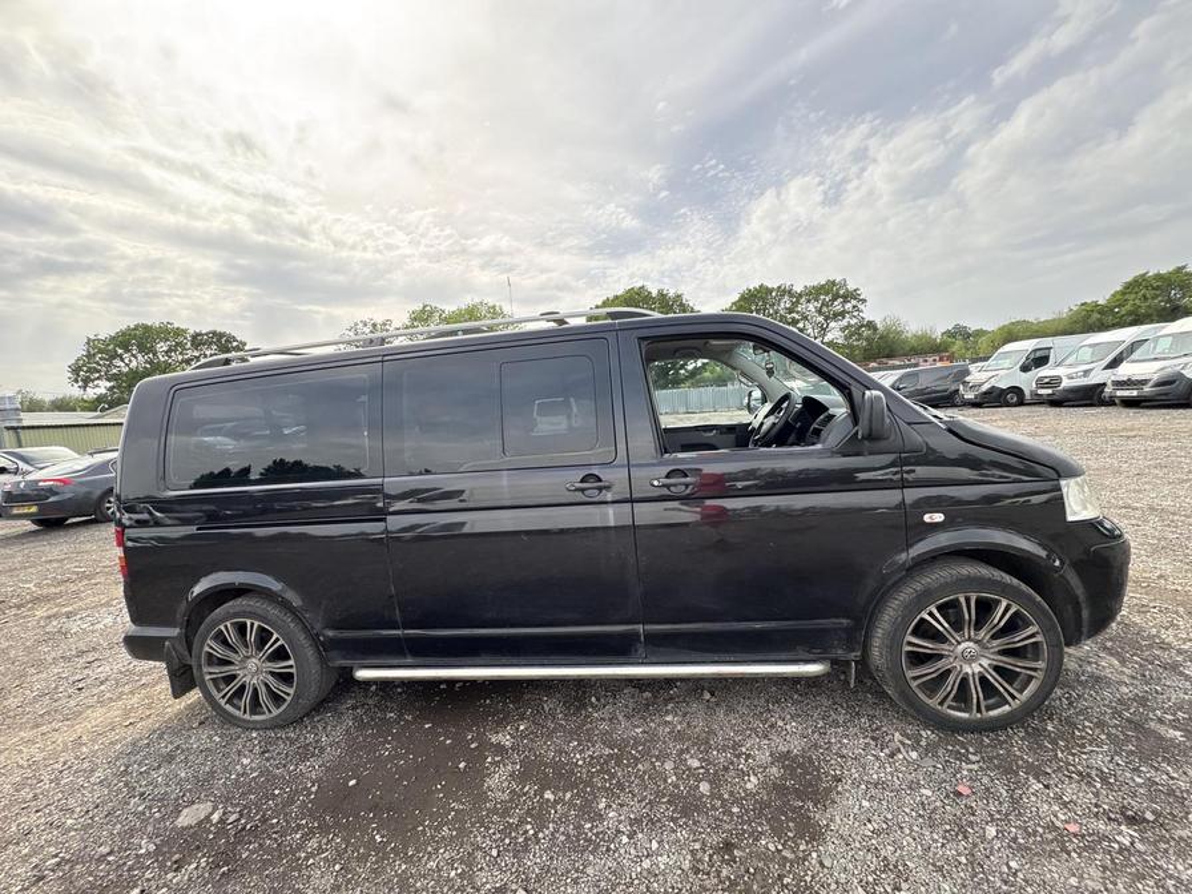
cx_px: 596
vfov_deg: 85.7
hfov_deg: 102.1
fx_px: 482
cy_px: 447
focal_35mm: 14
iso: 50
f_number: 2.2
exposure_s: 1/412
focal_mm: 2.22
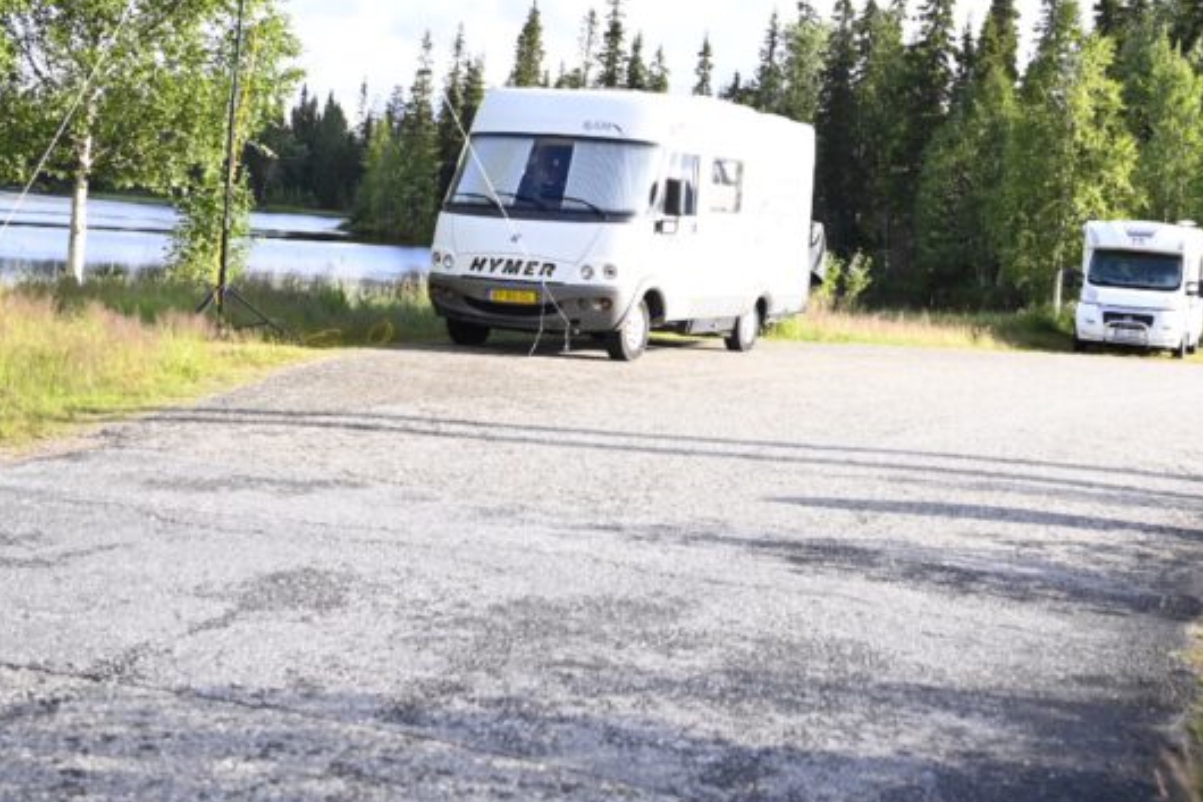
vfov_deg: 23.2
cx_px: 776
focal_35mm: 58
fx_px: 1937
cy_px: 244
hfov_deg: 34.3
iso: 200
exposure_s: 1/800
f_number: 2.8
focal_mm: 30
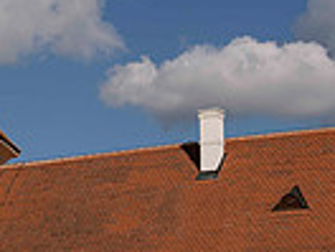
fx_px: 1268
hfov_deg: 14.4
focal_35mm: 131
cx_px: -102
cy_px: 316
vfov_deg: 11.1
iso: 64
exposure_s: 1/1000
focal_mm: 31
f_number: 5.6
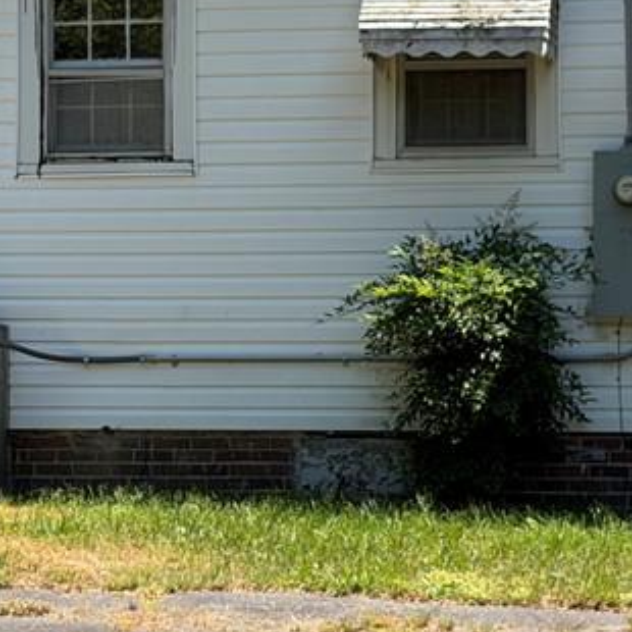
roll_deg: +0.7
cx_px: 277
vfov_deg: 12.5
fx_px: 2892
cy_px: 241
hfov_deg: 12.5
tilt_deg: +1.8
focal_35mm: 140
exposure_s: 1/2667
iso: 80
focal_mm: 6.76
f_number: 1.78
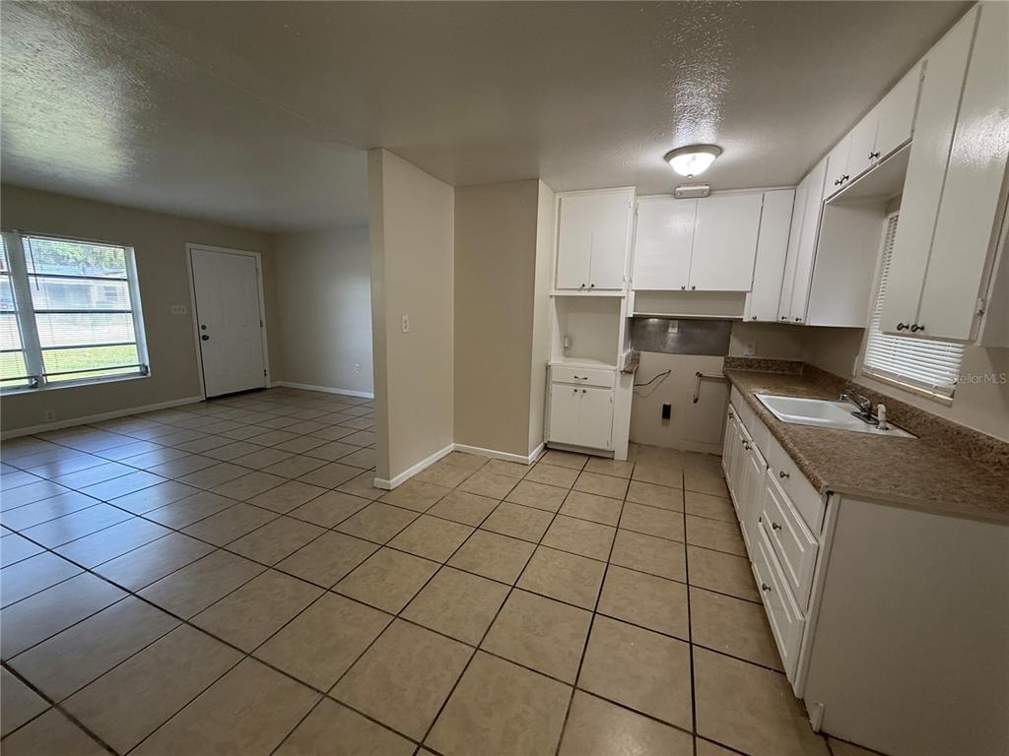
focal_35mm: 14
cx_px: 504
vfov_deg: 85.7
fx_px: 408
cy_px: 378
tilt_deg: -9.6
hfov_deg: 102.1
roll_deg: +0.0
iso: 200
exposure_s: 1/60
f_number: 2.2
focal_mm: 2.22
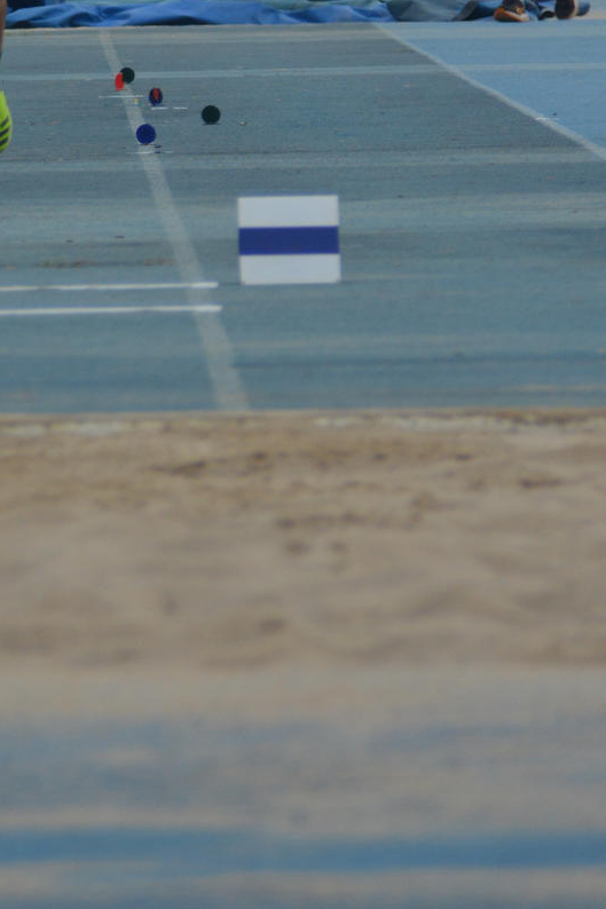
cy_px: -131
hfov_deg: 1.8
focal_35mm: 774
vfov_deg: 2.7
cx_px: 28
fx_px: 19550
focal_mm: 200
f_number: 6.3
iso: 400
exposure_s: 1/1600
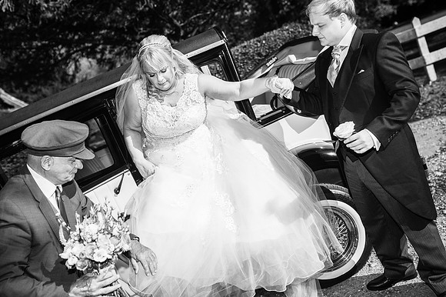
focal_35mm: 35
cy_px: 148
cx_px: 223
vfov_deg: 37.8
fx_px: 433
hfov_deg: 54.5
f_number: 3.2
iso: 100
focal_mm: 35
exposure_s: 1/1600
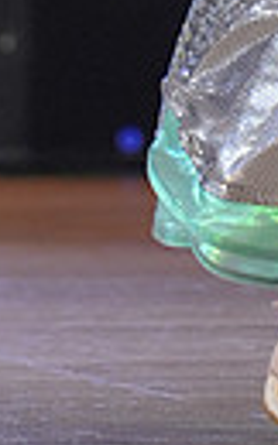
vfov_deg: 2.4
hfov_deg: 1.5
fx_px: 10801
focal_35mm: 889
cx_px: 307
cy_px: -322
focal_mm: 131
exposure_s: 1/500
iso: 800
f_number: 2
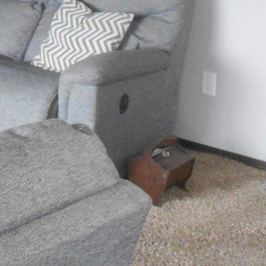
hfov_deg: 16.4
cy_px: -104
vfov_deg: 15.8
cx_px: -29
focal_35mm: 103
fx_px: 895
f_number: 3.4
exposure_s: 1/25
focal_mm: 4.7
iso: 400
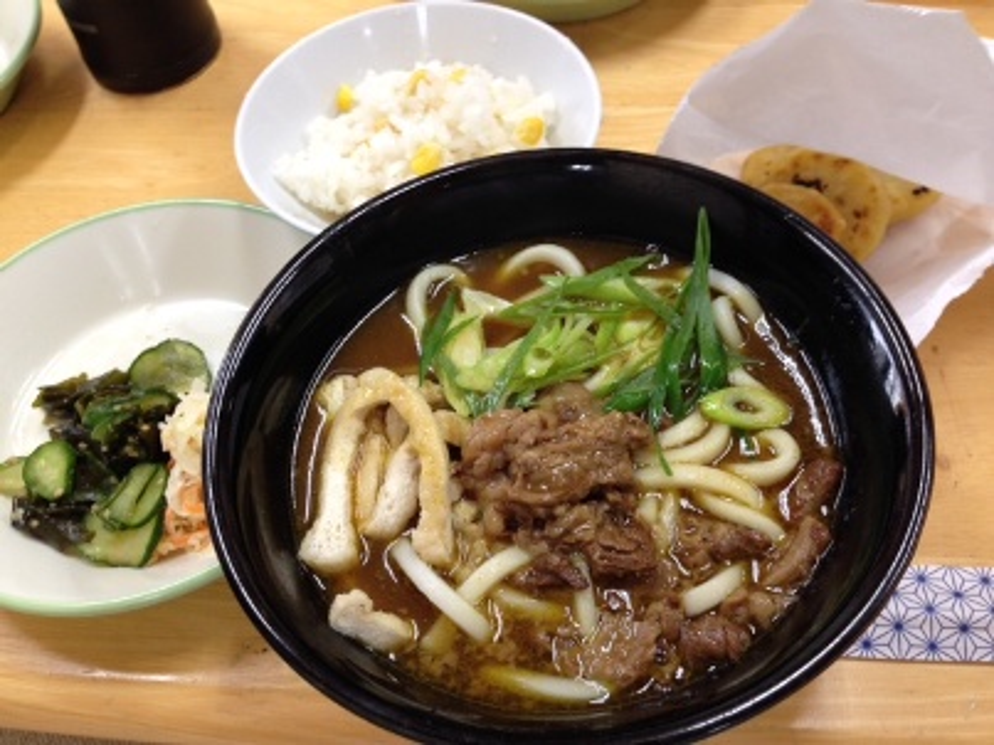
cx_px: 497
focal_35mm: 33
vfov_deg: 42.9
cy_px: 372
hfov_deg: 55.4
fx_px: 947
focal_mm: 4.12
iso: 64
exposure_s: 1/20
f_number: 2.4
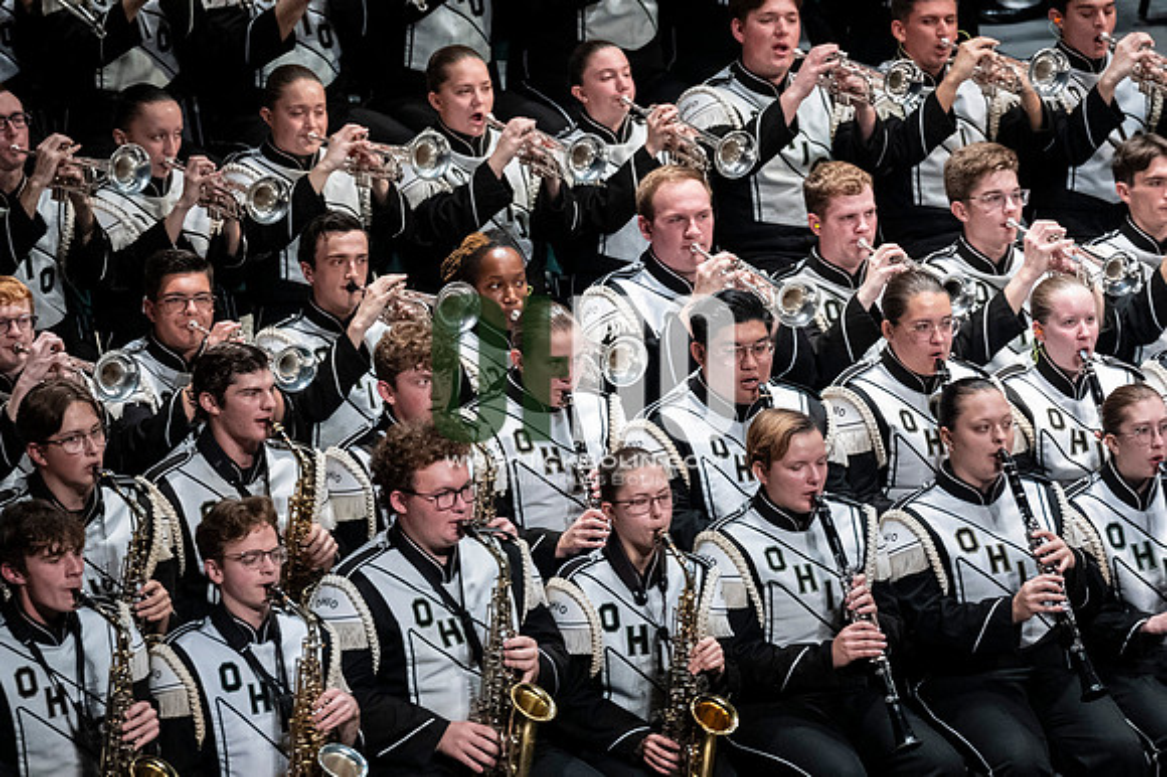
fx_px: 9719
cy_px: 388
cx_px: 584
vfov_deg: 4.6
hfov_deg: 6.9
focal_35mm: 300
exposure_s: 1/500
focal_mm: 200
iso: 3200
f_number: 4
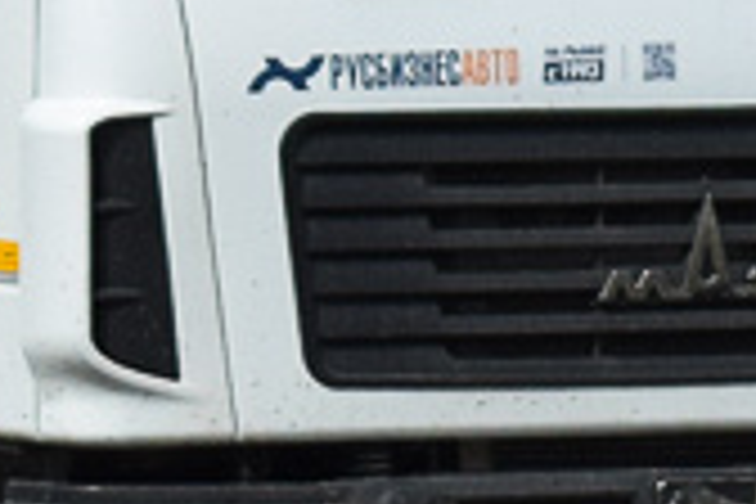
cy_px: -342
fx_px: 12401
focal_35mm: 591
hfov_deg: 3.5
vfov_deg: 2.3
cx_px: 220
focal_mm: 55
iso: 200
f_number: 7.1
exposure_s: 1/1250
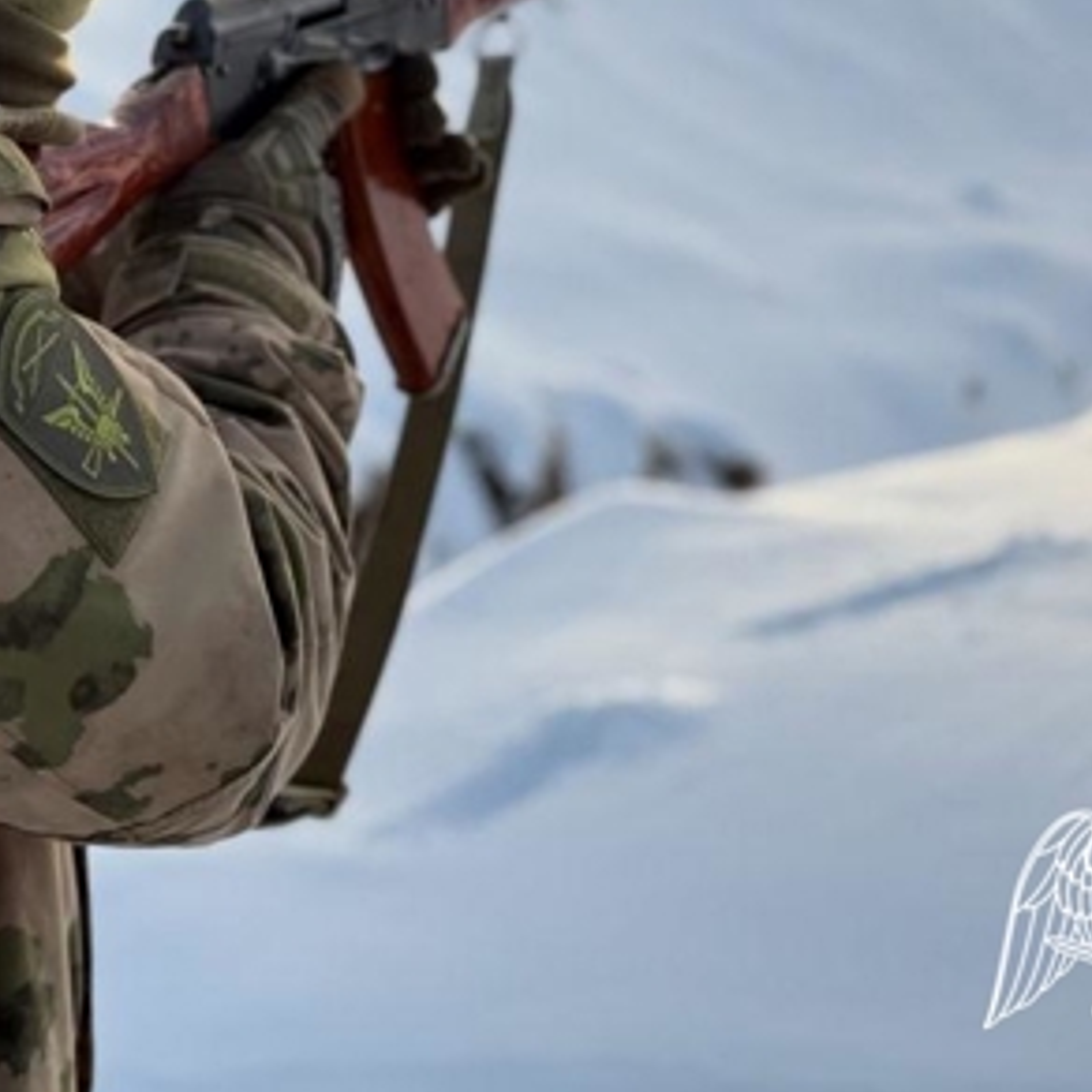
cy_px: 176
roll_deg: +0.9
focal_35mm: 97
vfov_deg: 17.7
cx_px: 163
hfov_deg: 17.7
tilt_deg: -3.0
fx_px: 3462
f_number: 1.78
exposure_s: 1/1795
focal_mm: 6.76
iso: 80
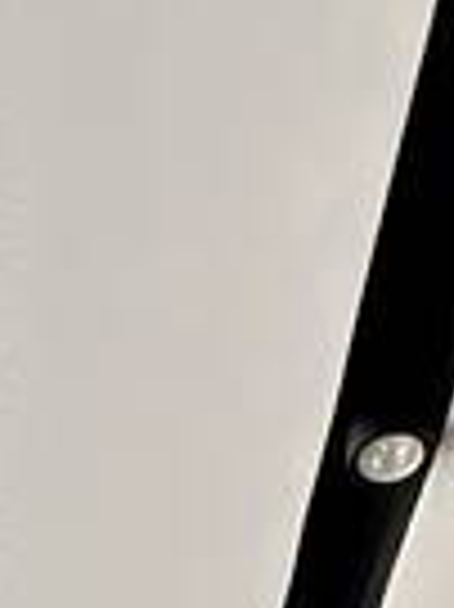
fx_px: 1962
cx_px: 49
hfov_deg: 13.1
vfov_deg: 10.7
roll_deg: +0.3
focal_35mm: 112
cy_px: 1910
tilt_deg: +2.1
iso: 320
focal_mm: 2.22
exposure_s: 1/60
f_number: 2.2
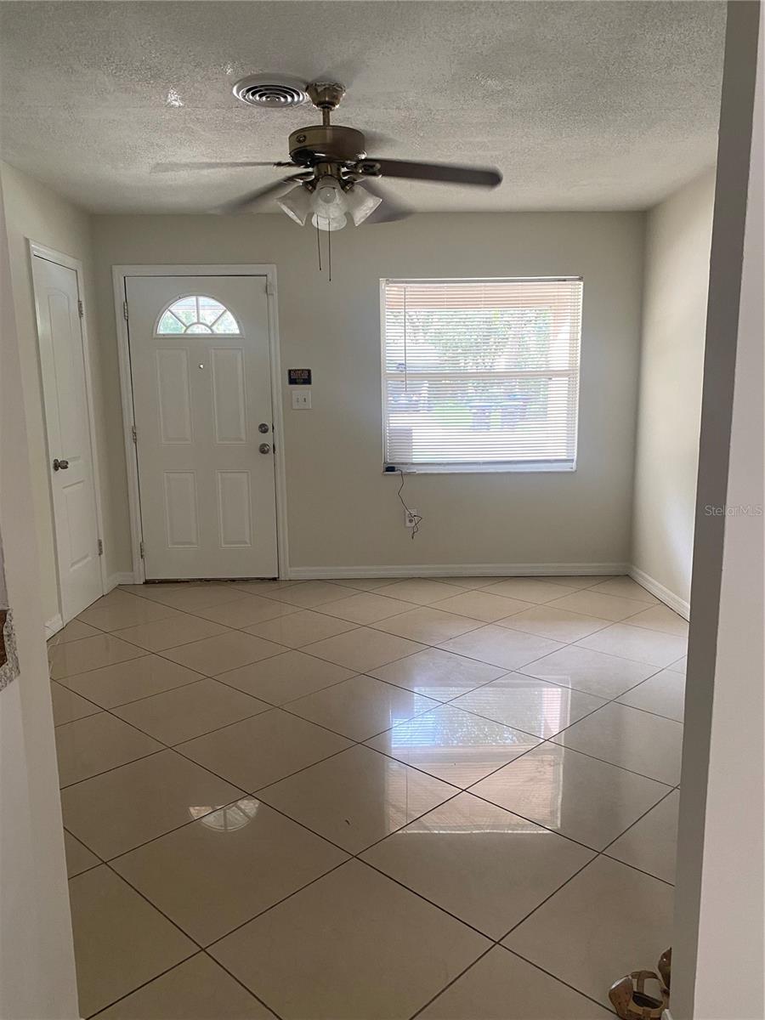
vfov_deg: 67.3
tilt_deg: -8.5
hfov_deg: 53.1
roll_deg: +1.0
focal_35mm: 26
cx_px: 382
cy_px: 510
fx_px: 766
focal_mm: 4.25
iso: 100
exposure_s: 1/60
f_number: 1.8
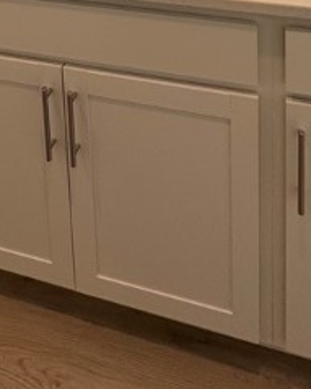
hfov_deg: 34.1
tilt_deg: -7.8
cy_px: -205
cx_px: 142
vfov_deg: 27.5
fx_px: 507
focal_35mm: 44
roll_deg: +2.0
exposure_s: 1/120
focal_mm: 2.22
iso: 50
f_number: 2.2
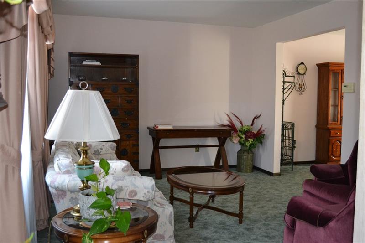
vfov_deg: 36.9
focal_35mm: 36
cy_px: 122
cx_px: 182
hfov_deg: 53.1
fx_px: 365
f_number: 4
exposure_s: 1/60
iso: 2200
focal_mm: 24
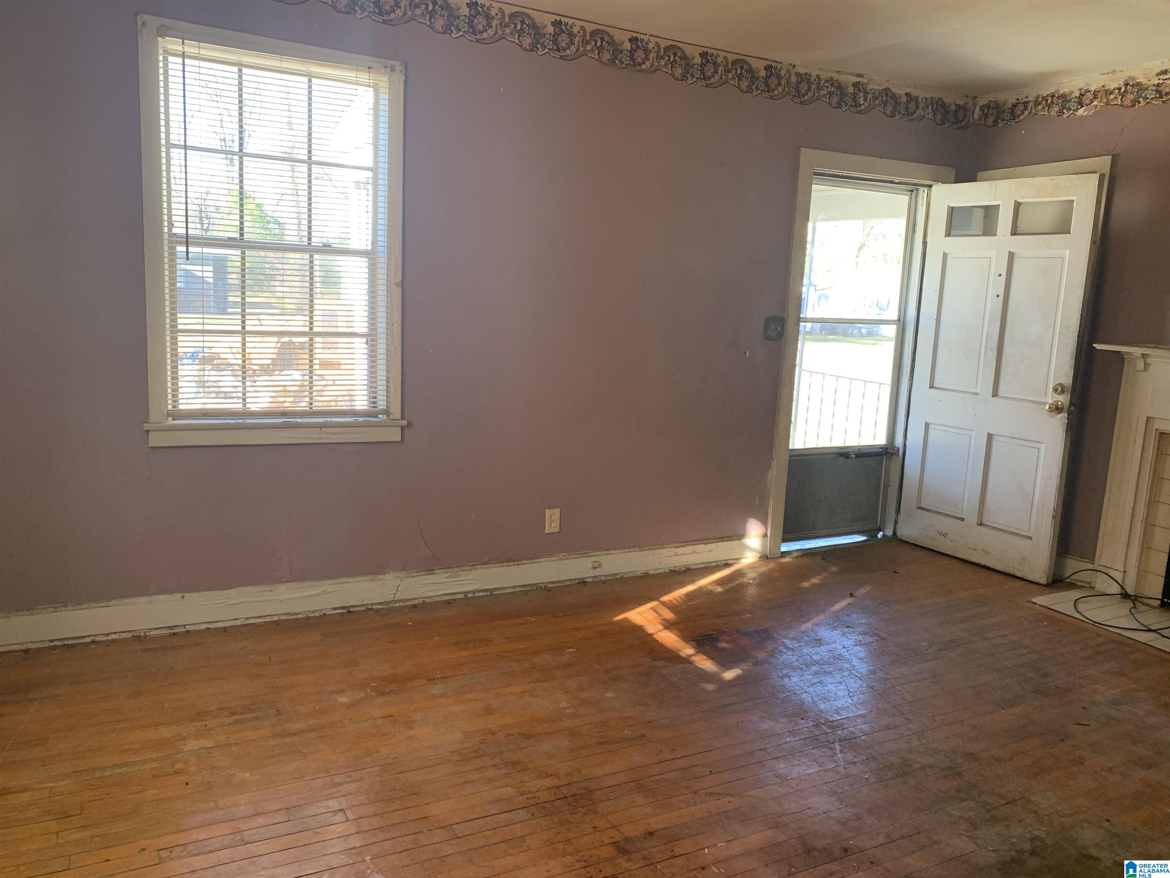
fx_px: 879
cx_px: 585
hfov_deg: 67.3
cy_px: 439
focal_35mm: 26
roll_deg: -3.9
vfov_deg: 53.1
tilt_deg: -8.5
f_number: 1.8
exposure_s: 1/88
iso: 100
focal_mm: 4.25
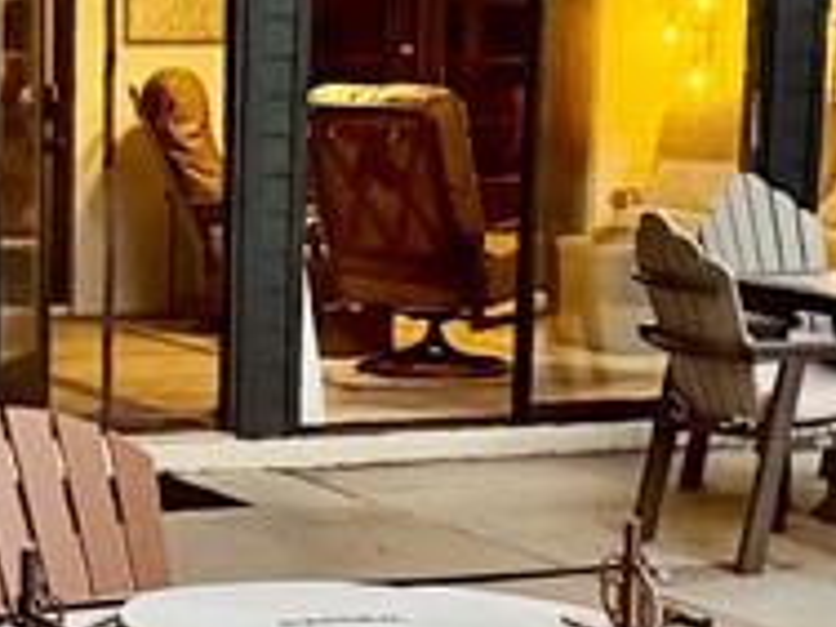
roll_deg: -0.2
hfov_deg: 14.9
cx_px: 93
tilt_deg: -10.5
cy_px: 529
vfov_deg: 11.3
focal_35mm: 131
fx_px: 3164
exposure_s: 1/57
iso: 800
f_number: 1.78
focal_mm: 6.76
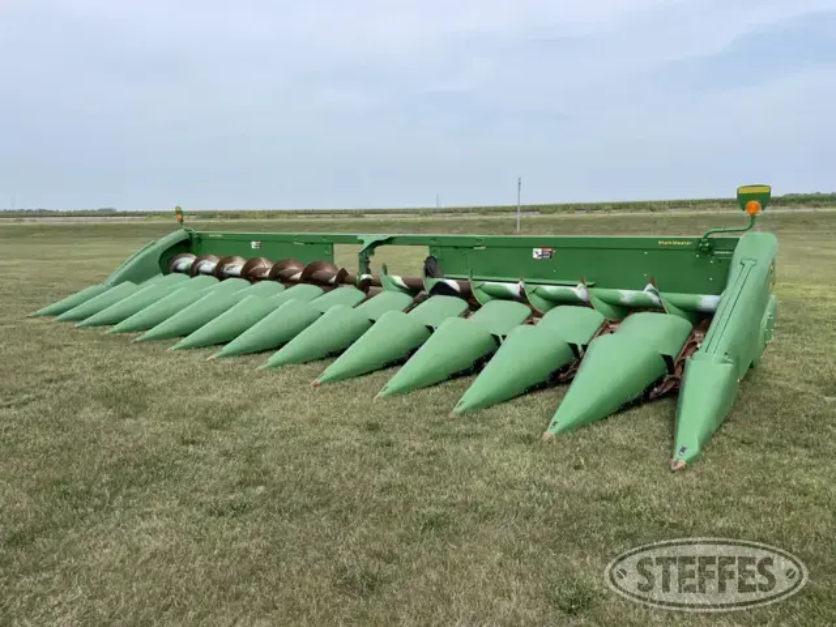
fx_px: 628
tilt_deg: -7.2
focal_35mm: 26
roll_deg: +0.5
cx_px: 418
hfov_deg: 67.3
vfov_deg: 53.1
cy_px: 314
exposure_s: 1/3205
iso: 32
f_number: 1.6
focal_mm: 4.2
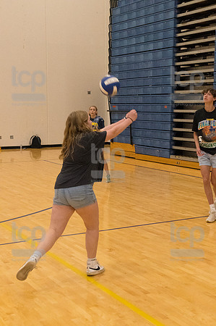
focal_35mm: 57
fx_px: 514
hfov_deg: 23.7
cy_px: 163
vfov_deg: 35.1
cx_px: 108
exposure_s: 1/400
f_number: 5.6
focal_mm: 38
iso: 10000
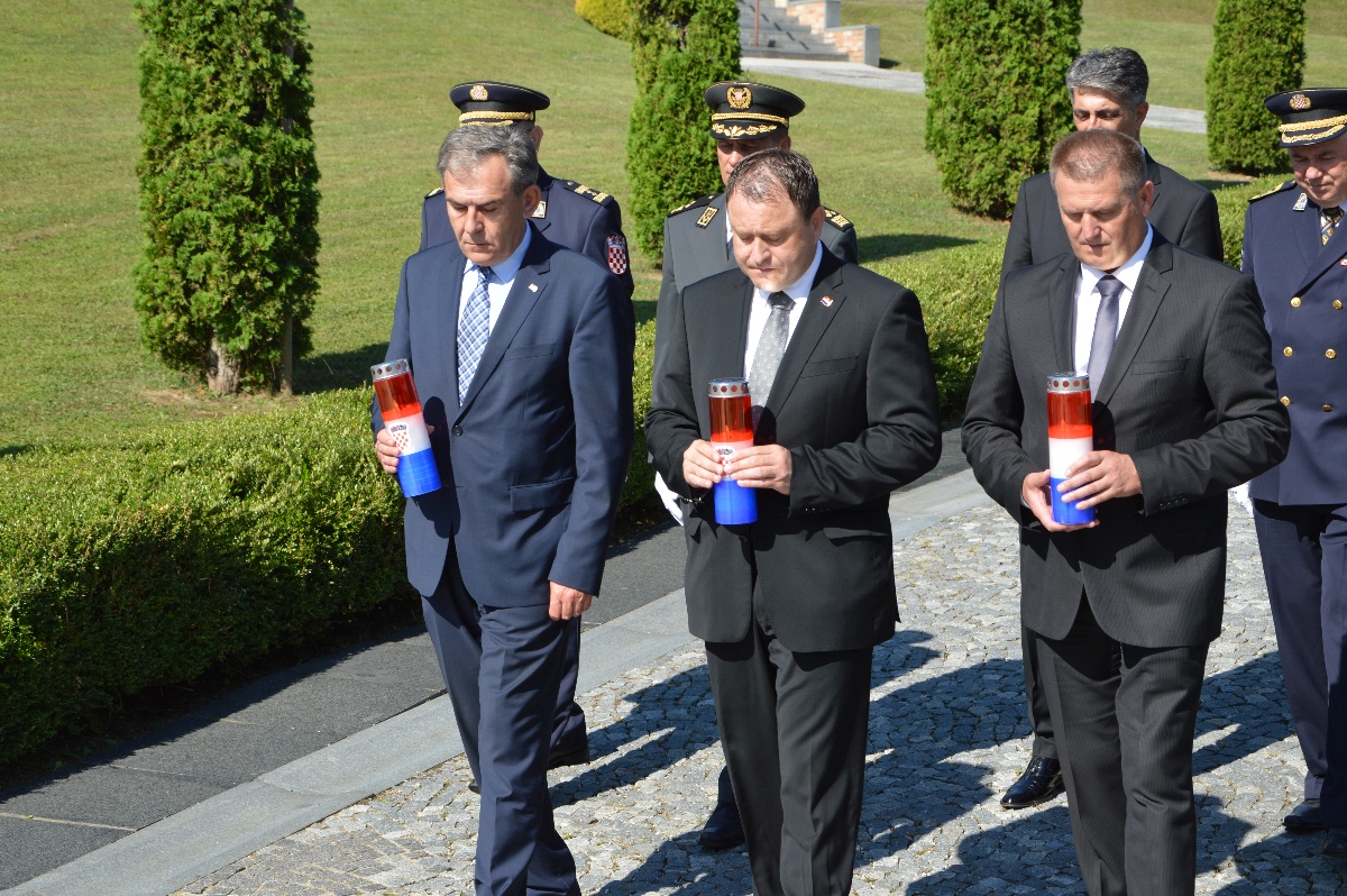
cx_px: 674
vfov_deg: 17.5
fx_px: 2916
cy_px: 448
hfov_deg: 26.0
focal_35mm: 78
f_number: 7.1
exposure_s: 1/200
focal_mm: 52
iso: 100
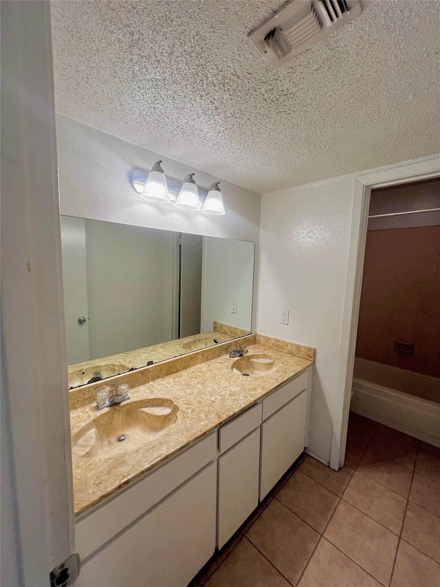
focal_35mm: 13
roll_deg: -0.6
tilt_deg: -6.8
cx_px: 220
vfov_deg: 106.2
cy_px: 294
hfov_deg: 89.9
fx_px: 220
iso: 80
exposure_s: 1/120
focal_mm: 1.57
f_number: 1.8
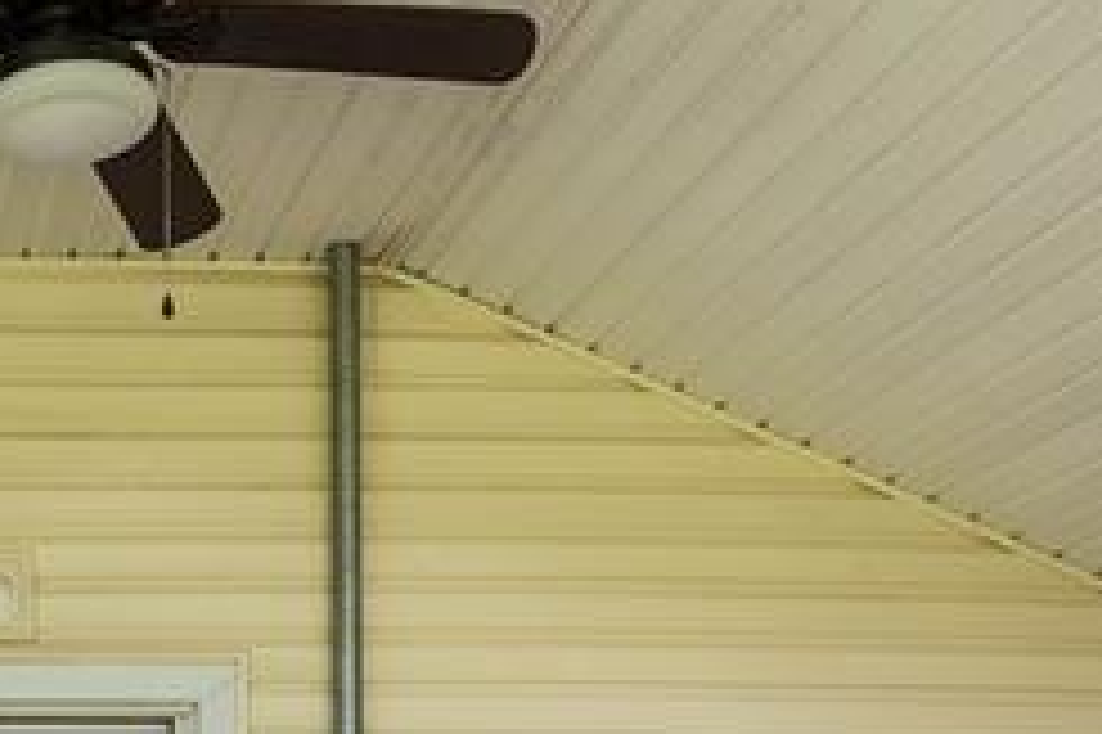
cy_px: 1099
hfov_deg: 27.1
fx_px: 2049
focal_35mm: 67
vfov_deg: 18.1
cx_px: -162
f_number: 4
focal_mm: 16
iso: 100
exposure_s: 1/40
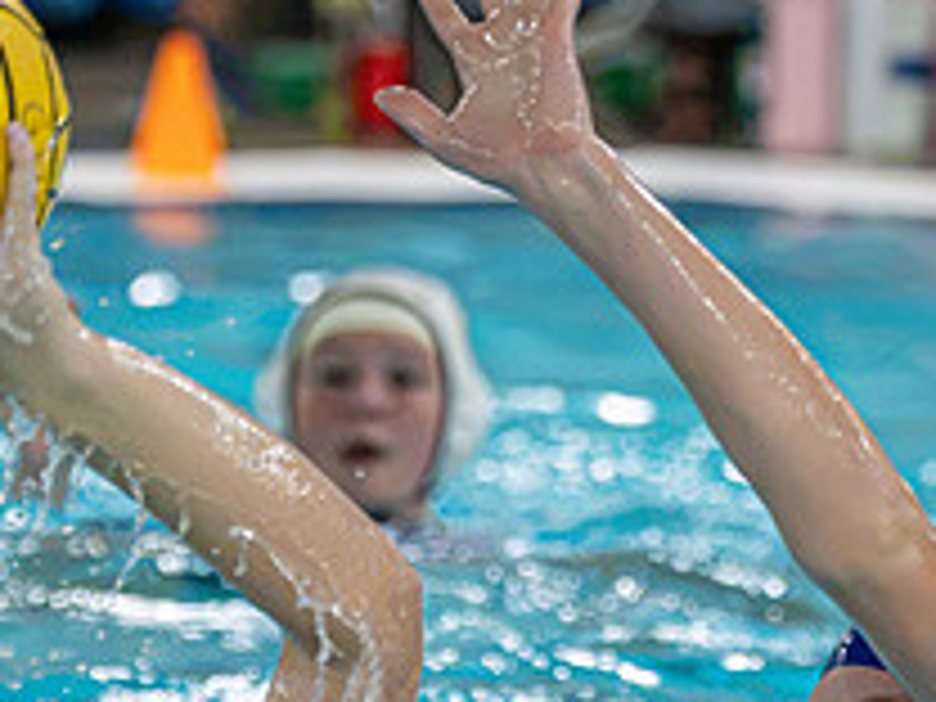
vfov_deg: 2.1
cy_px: 333
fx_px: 18955
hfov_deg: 2.8
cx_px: 454
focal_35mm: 701
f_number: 4
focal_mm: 160
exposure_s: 1/1000
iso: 11400
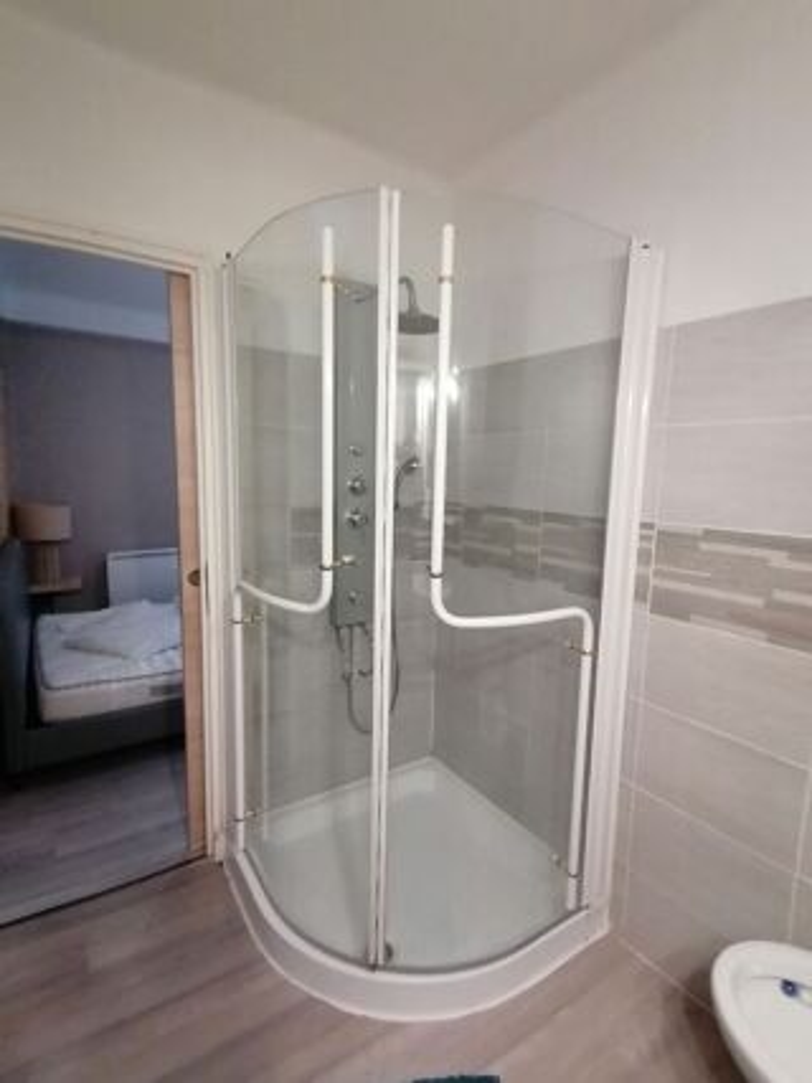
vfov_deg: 91.0
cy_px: 542
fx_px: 532
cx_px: 406
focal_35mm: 17
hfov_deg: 74.7
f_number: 2.4
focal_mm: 2.7
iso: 400
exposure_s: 1/25
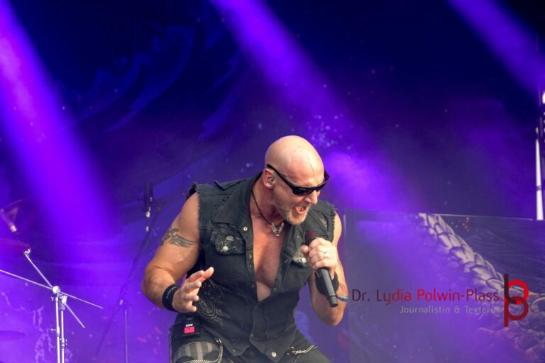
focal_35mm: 164
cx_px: 272
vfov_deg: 8.4
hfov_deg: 12.6
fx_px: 2475
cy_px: 182
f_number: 5.6
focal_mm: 109
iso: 1000
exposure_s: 1/200
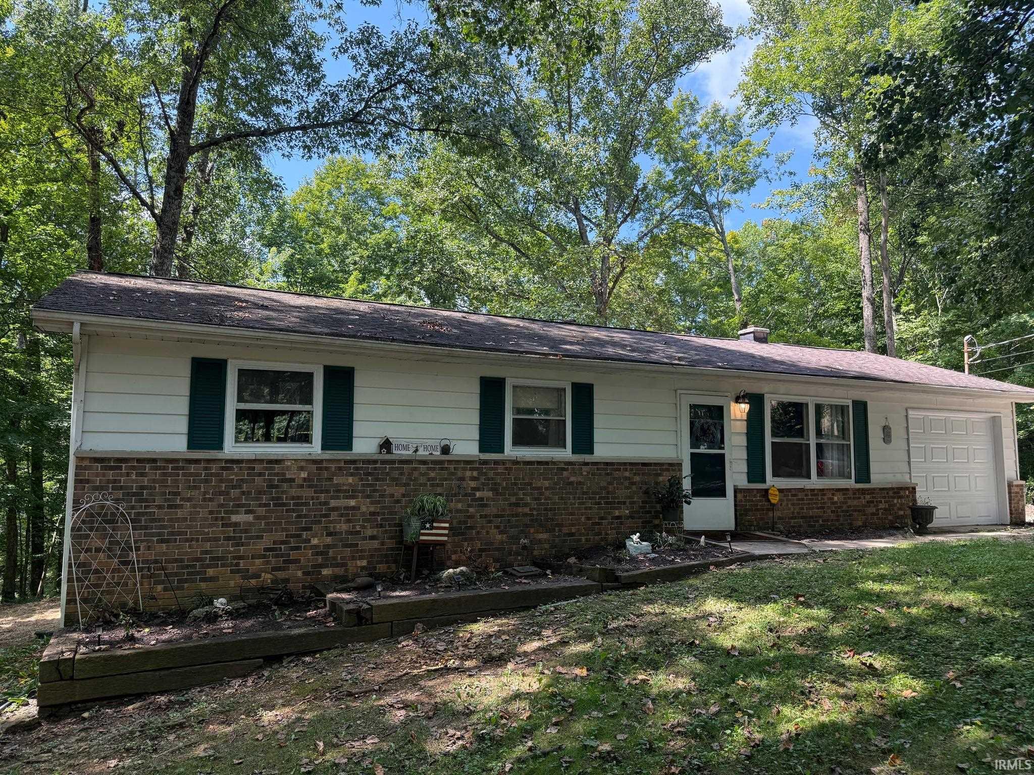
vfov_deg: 56.8
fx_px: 717
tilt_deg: +5.4
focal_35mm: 24
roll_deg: -0.7
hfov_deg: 71.6
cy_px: 388
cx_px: 517
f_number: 1.78
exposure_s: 1/473
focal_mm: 6.76
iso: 100
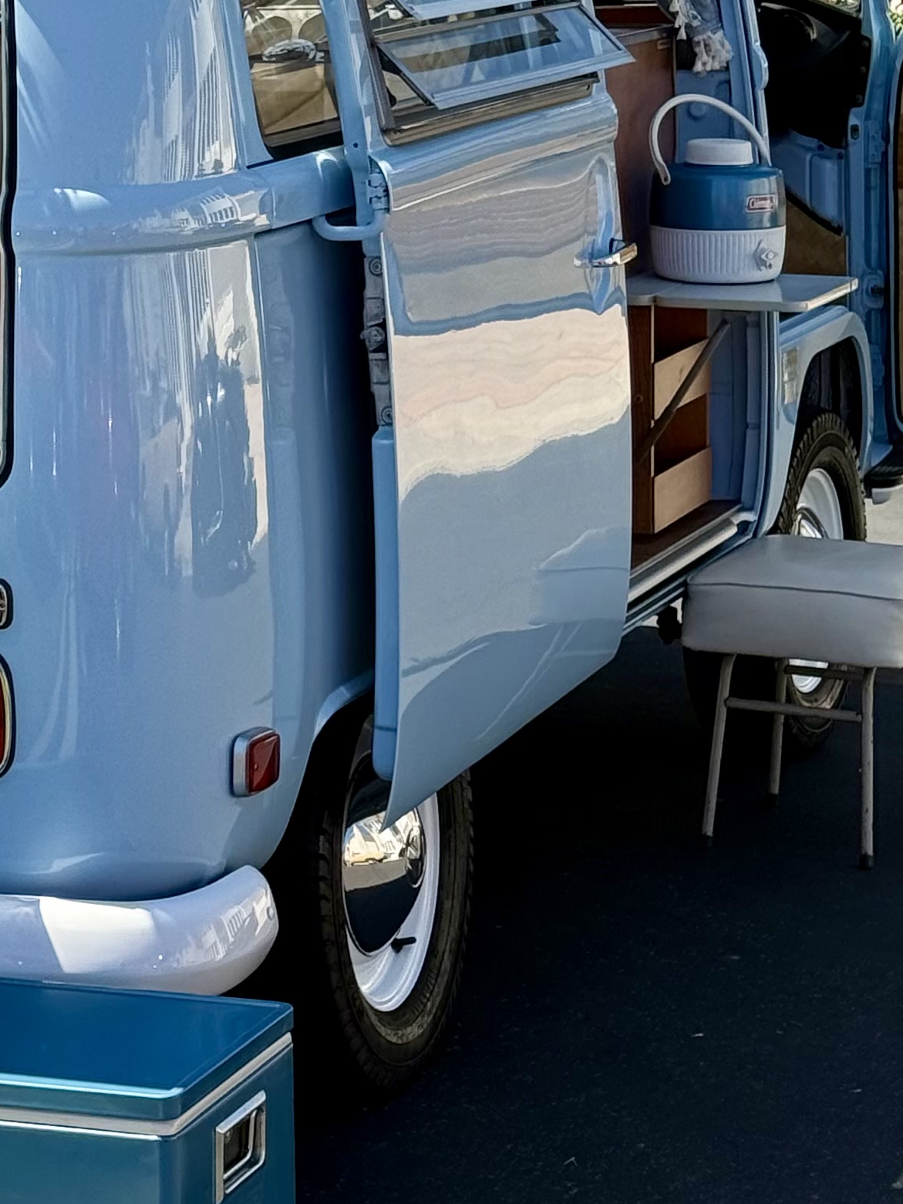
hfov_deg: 11.9
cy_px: 242
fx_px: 4312
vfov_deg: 15.8
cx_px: 85
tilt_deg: -5.6
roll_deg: -2.9
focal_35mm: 124
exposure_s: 1/1307
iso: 100
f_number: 1.78
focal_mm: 6.76
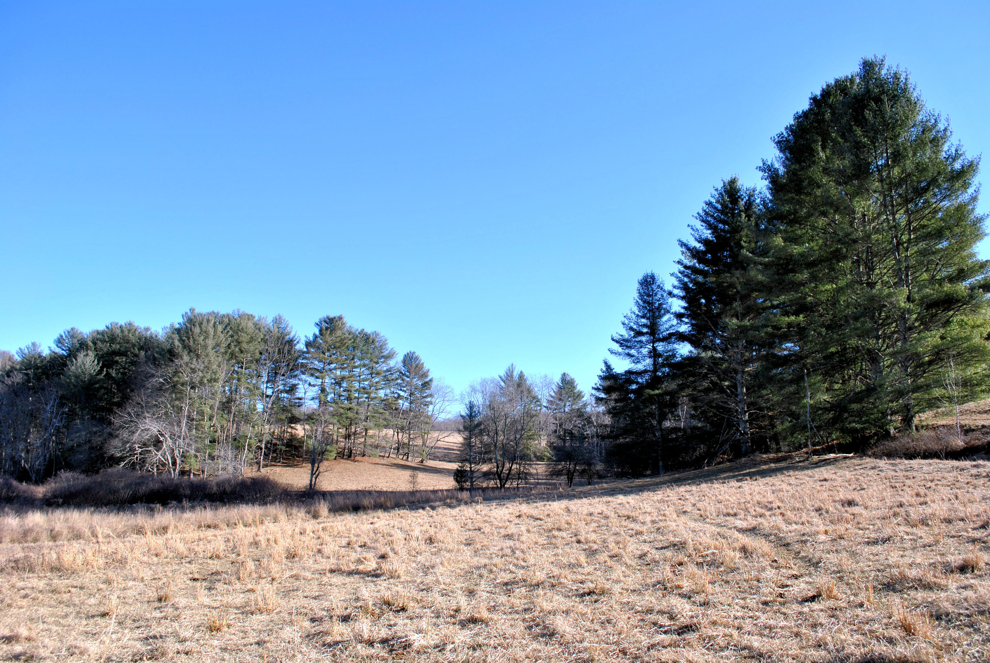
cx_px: 495
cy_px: 332
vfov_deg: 48.0
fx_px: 743
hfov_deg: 67.3
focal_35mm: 27
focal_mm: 18
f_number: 7.1
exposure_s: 1/200
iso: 100
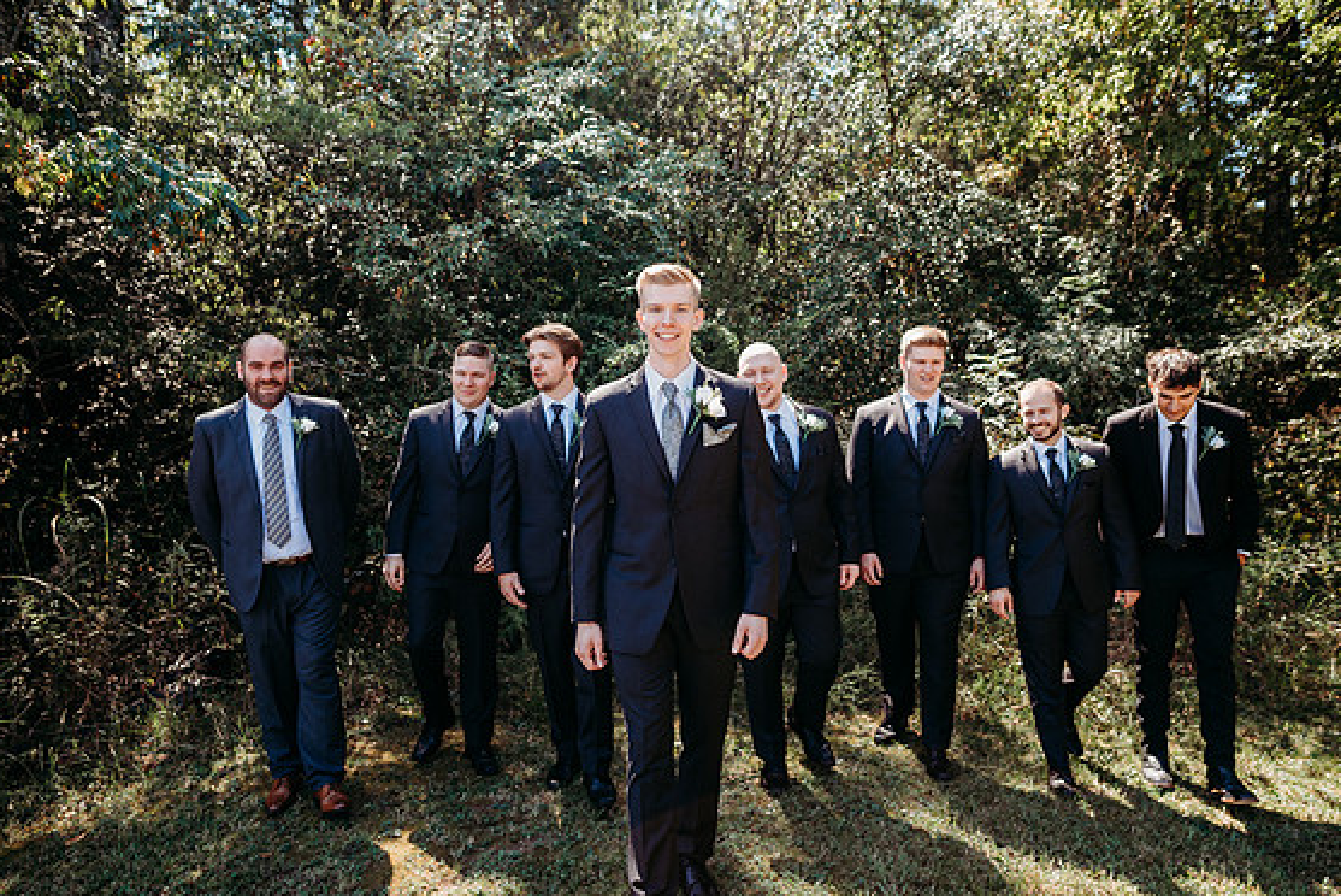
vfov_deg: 51.3
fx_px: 932
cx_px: 684
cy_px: 440
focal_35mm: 25
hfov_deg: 71.5
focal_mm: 24
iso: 100
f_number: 2.8
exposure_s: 1/400
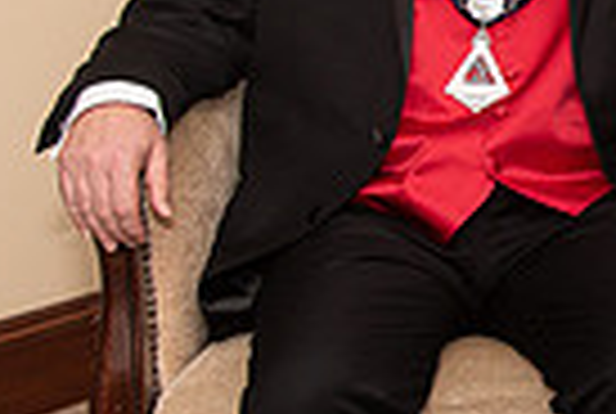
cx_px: 773
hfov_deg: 17.0
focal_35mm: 114
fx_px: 1955
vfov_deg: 12.0
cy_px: 70
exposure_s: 1/200
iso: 800
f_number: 4
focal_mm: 27
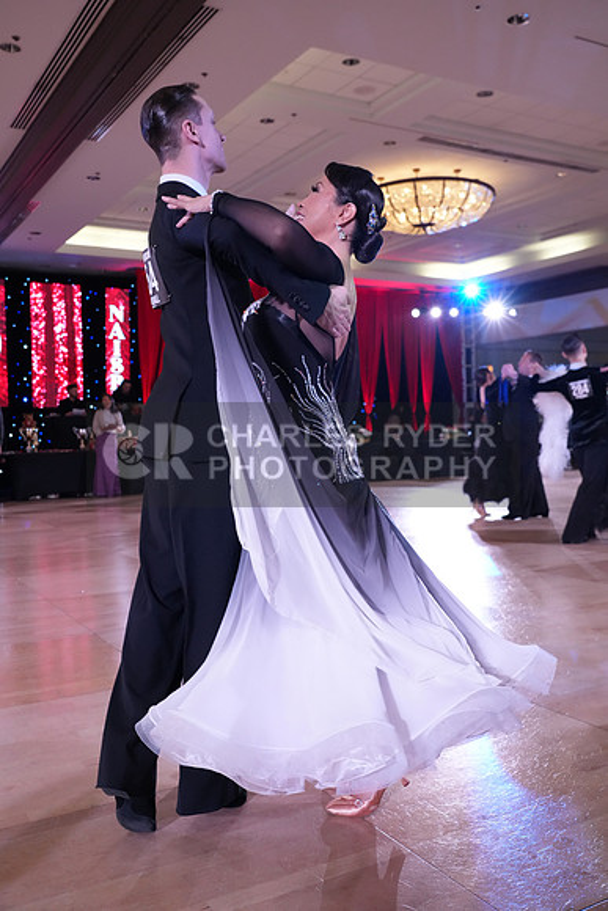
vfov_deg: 58.7
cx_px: 304
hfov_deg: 41.1
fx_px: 810
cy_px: 456
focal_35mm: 32
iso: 3200
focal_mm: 32
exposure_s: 1/250
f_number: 5
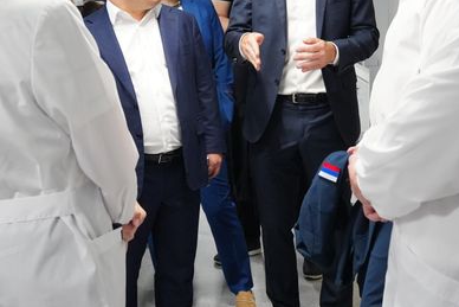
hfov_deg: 36.7
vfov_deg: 24.8
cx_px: 186
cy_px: 84
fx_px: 689
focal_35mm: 54
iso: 4000
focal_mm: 30
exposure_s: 1/320
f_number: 4.5
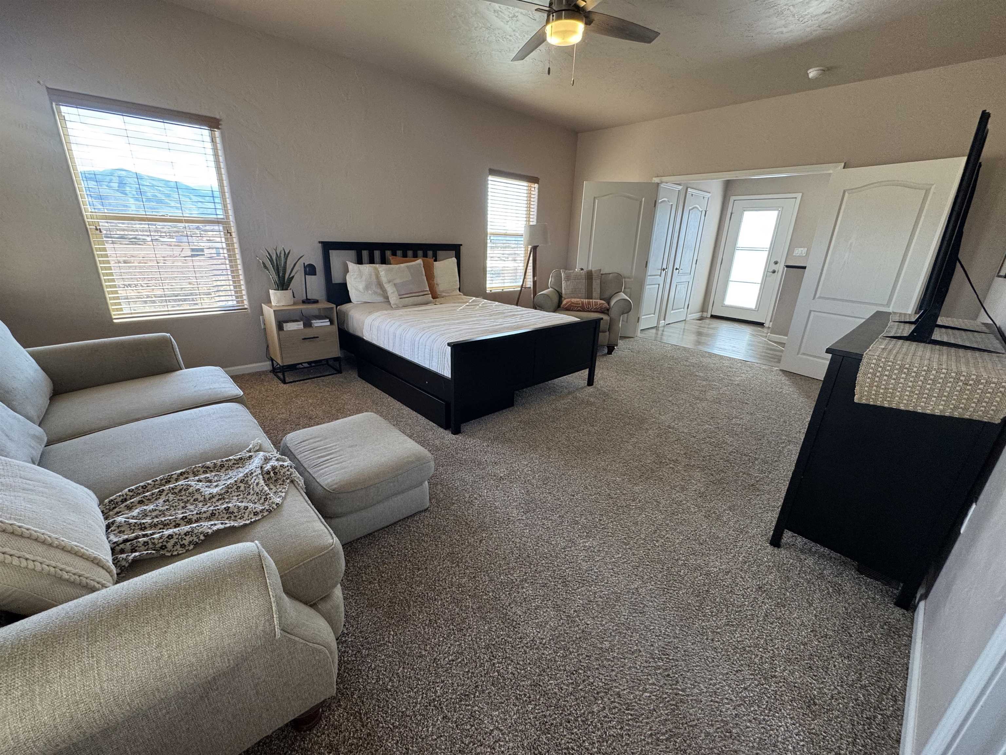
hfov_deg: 102.1
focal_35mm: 14
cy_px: 378
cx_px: 503
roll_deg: -2.4
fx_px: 407
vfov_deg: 85.7
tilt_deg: -19.8
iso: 125
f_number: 2.2
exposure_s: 1/120
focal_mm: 2.22
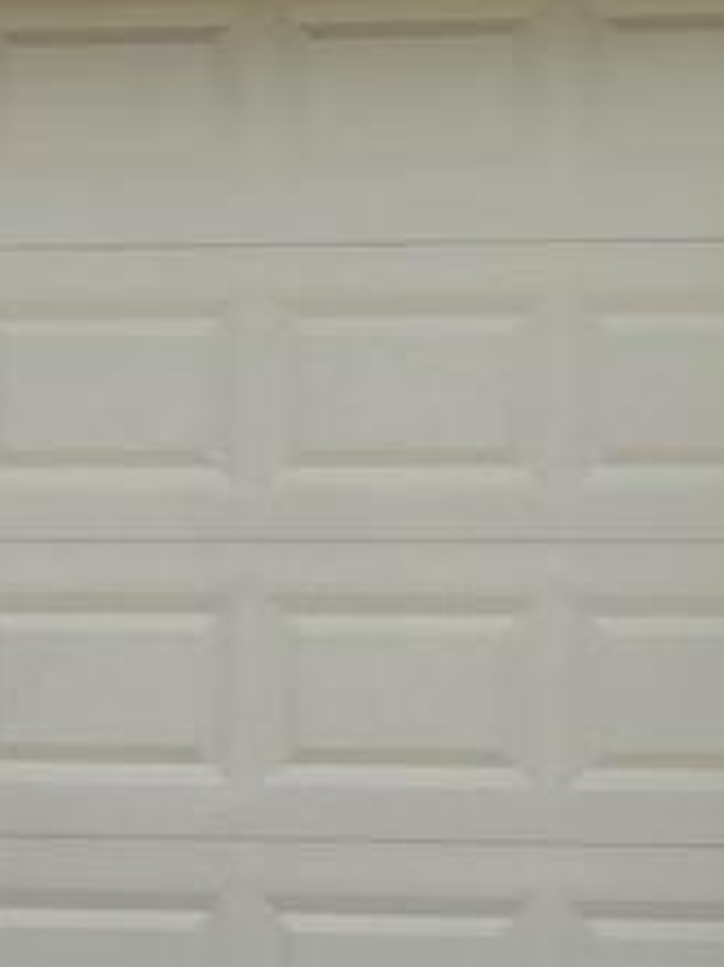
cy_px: 406
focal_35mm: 168
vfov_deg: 11.8
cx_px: 1536
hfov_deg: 8.3
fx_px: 4690
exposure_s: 1/7328
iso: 80
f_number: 1.8
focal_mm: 5.4
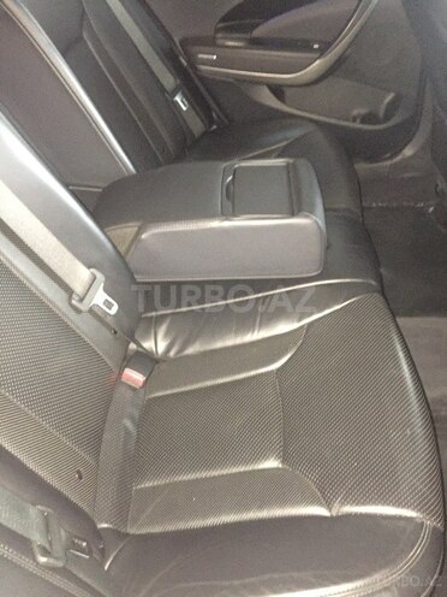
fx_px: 499
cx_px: 224
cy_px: 298
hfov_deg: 48.2
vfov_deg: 61.7
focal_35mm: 29
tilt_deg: -43.8
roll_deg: +5.9
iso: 800
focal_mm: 4.15
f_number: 2.2
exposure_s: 1/17
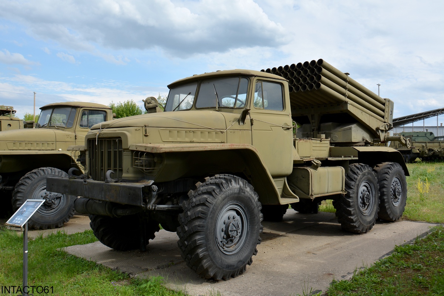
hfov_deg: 57.2
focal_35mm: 33
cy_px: 148
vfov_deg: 39.9
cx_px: 222
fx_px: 407
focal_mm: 22
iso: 110
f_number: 8
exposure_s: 1/250
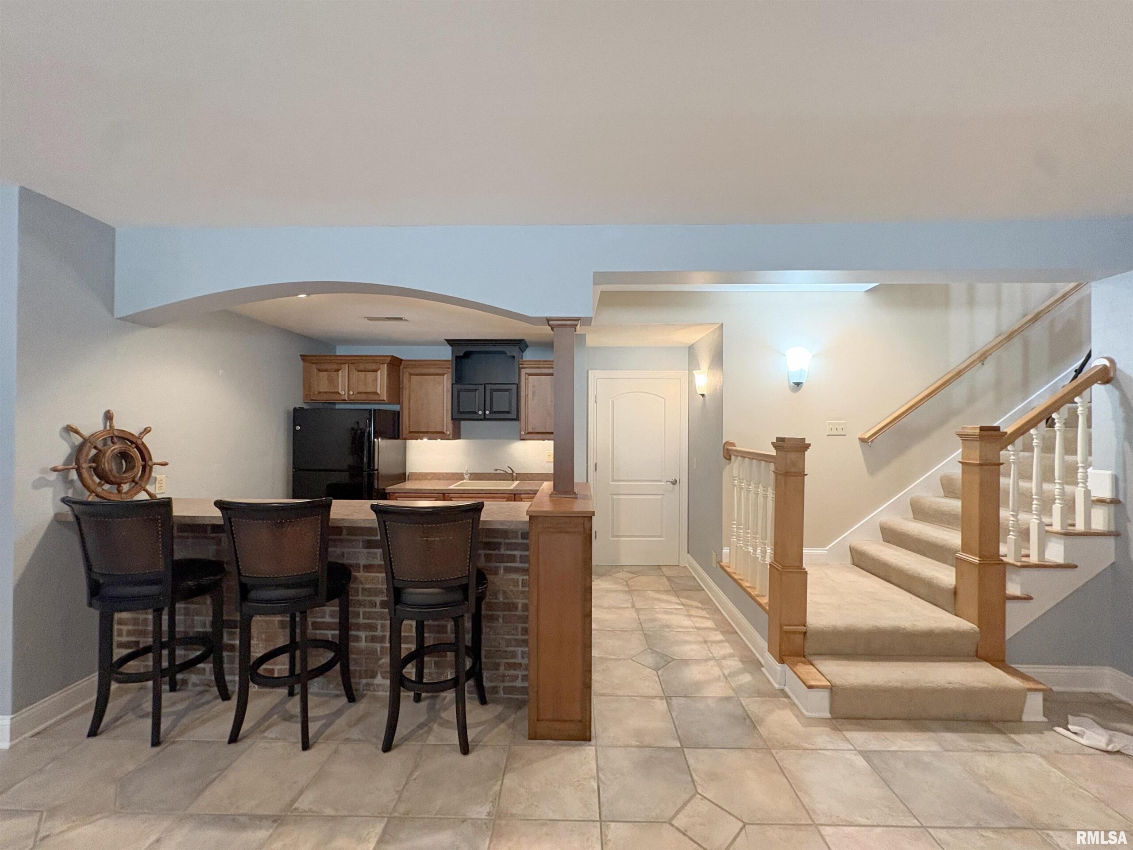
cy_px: 425
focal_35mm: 14
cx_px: 566
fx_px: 458
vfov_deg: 85.7
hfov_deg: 102.1
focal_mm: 2.22
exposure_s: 1/60
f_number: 2.2
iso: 400
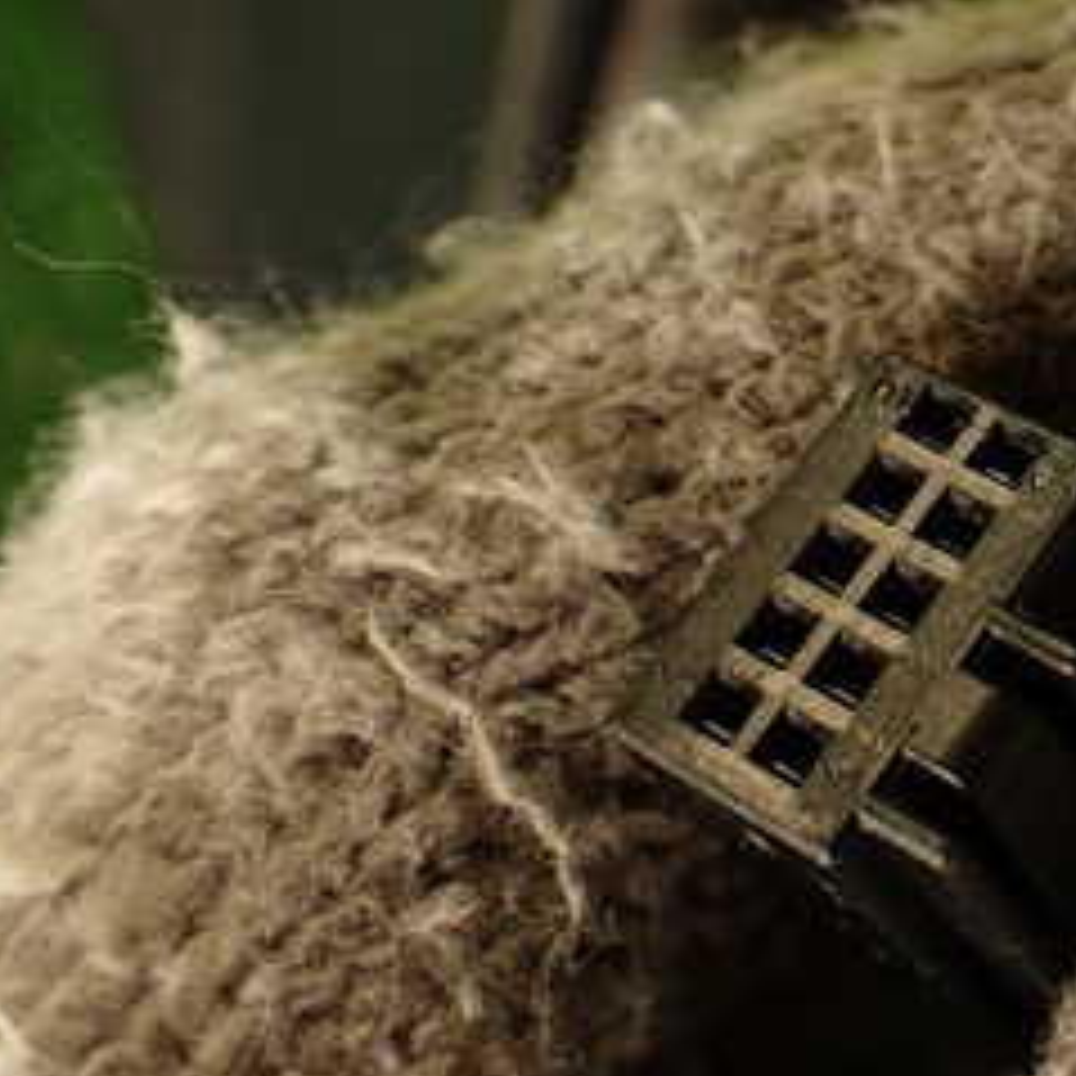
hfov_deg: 22.4
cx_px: 1292
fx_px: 2497
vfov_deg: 24.3
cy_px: 432
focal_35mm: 71
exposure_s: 1/60
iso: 160
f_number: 2.4
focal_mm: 5.79
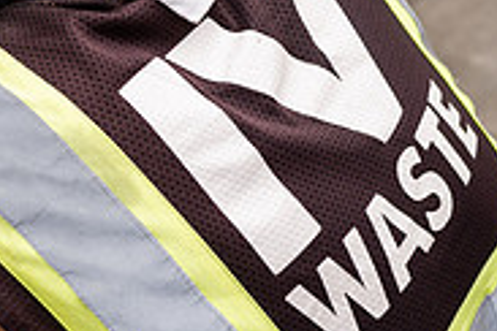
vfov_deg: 12.3
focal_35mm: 111
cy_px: 72
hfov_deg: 17.9
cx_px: -24
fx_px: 1532
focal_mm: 35
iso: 200
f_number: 4
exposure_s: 1/800
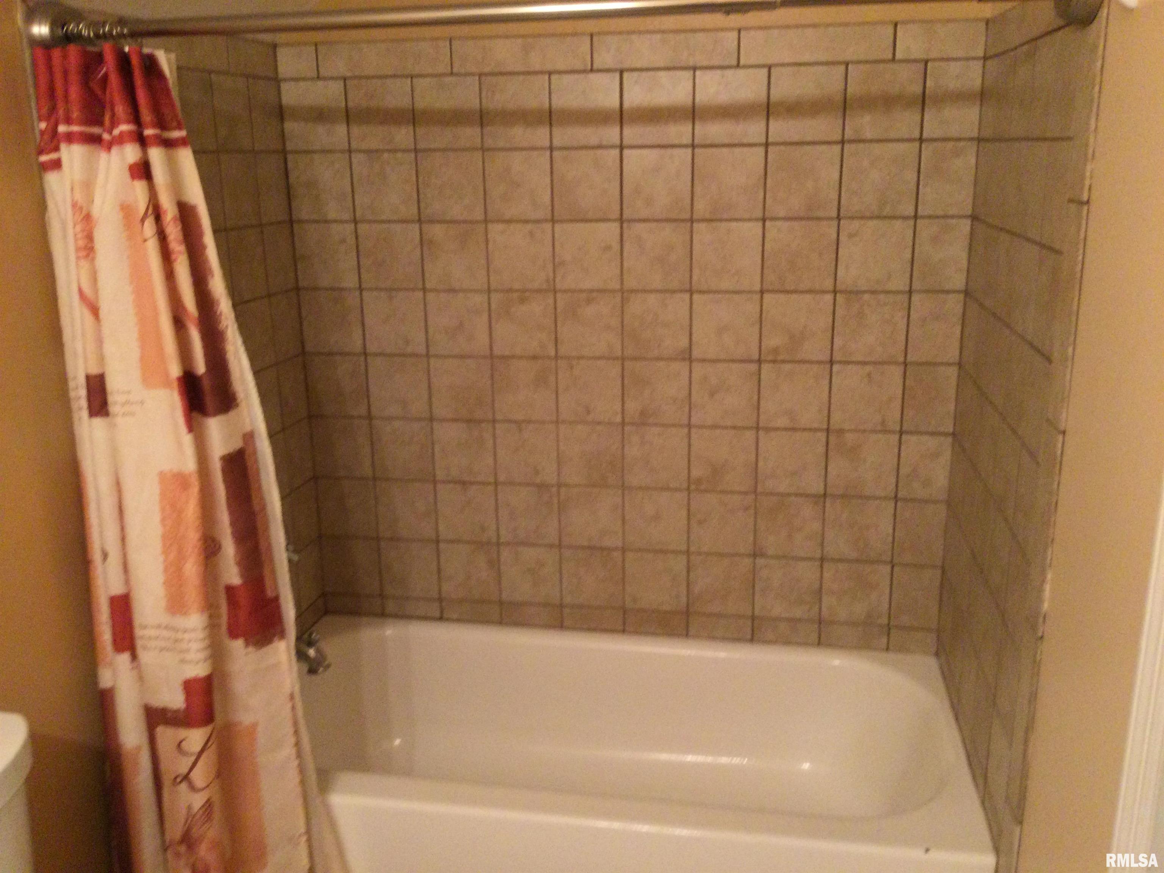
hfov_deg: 58.4
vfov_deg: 45.4
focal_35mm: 31
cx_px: 582
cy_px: 436
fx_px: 1042
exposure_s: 1/30
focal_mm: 3.3
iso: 250
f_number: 2.4
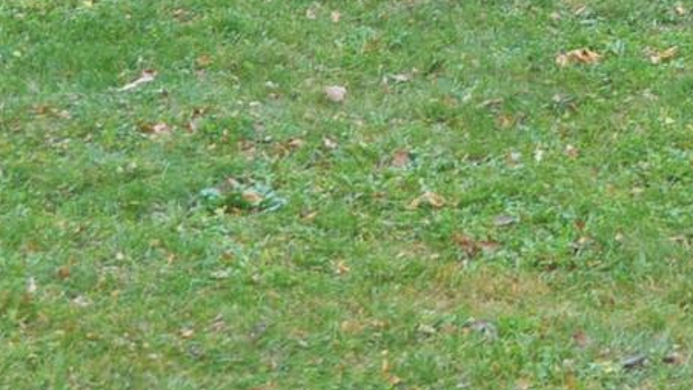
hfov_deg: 12.3
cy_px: -631
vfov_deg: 6.6
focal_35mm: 171
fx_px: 3143
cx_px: 856
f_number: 5.6
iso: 200
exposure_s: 1/100
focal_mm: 24
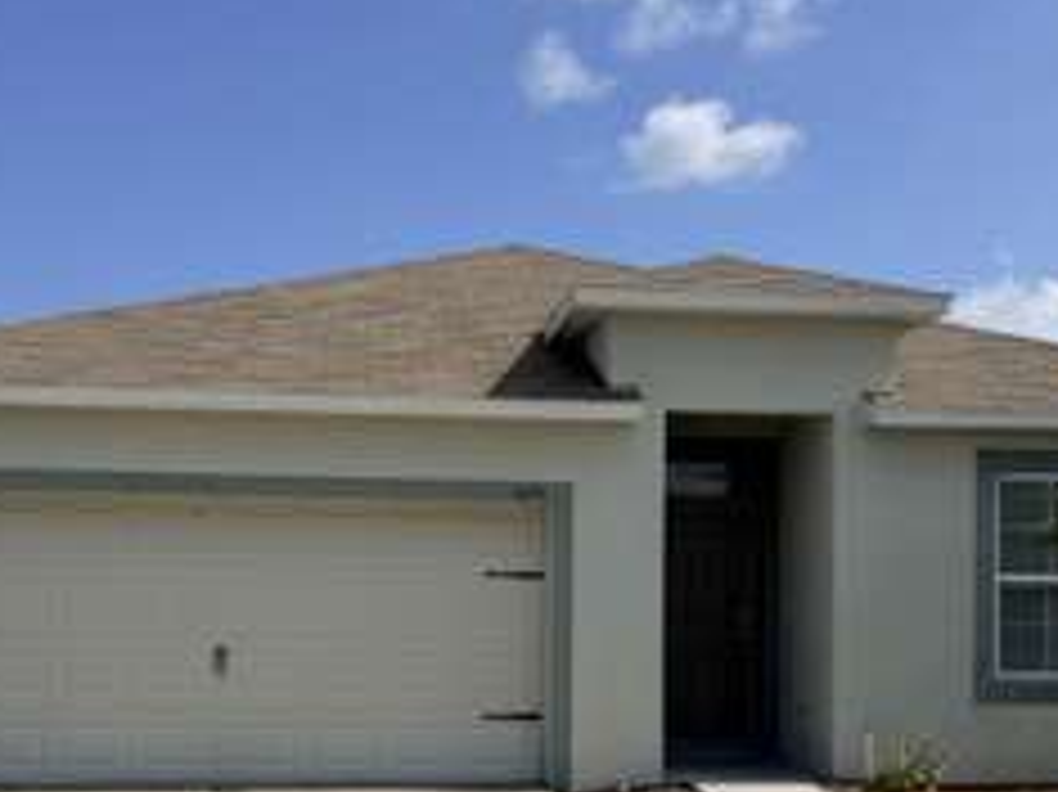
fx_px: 1497
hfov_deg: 38.9
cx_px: 473
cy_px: 572
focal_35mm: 49
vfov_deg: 29.3
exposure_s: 1/9091
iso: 80
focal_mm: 6.76
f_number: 1.78
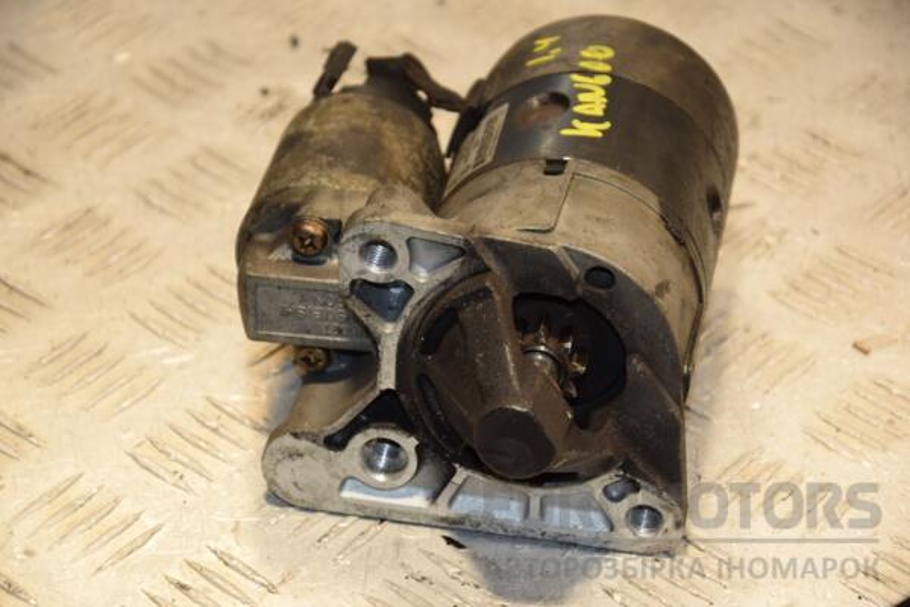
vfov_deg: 9.9
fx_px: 3488
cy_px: 304
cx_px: 455
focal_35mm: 138
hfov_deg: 14.9
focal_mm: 92
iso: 800
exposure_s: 1/160
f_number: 5.6
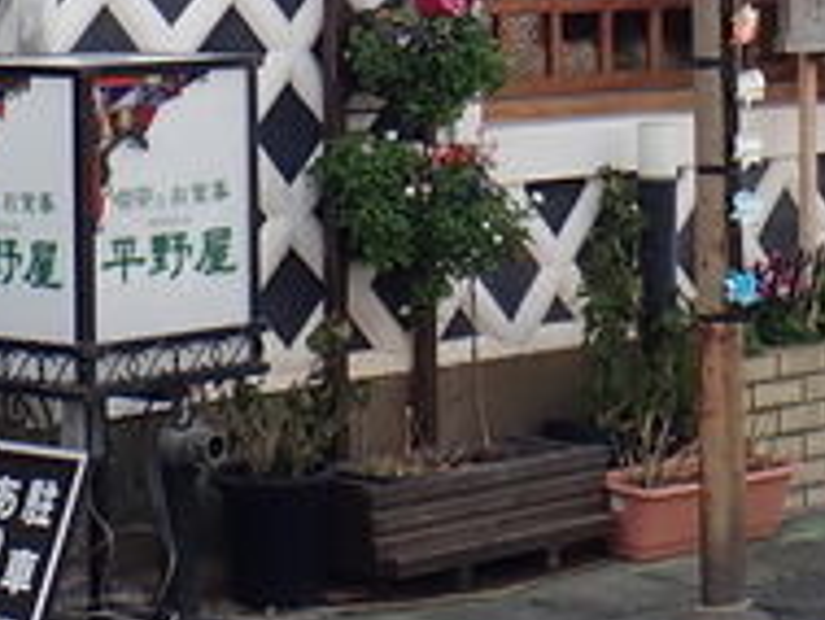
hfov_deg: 13.1
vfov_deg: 9.5
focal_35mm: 151
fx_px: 3601
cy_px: -360
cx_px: 535
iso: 100
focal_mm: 6.42
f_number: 3.5
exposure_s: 1/200
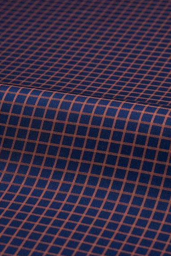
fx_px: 649
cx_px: 83
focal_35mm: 91
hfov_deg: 15.0
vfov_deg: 22.4
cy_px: 133
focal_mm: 85
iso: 100
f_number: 8
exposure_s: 1/160
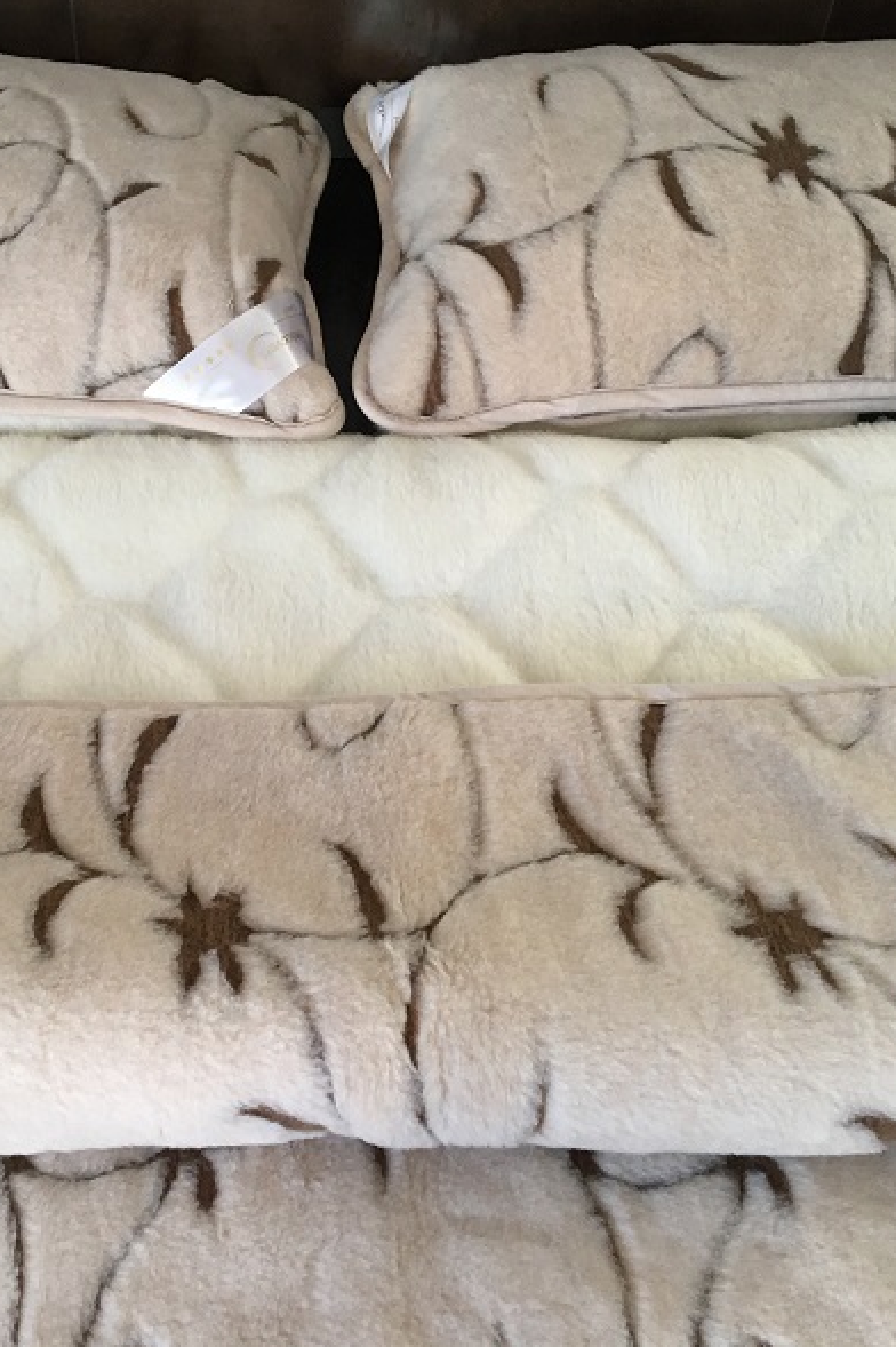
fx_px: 1532
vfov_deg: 47.4
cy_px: 672
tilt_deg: -51.0
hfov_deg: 32.5
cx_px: 341
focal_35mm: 41
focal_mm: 4.15
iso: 125
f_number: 2.2
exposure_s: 1/33
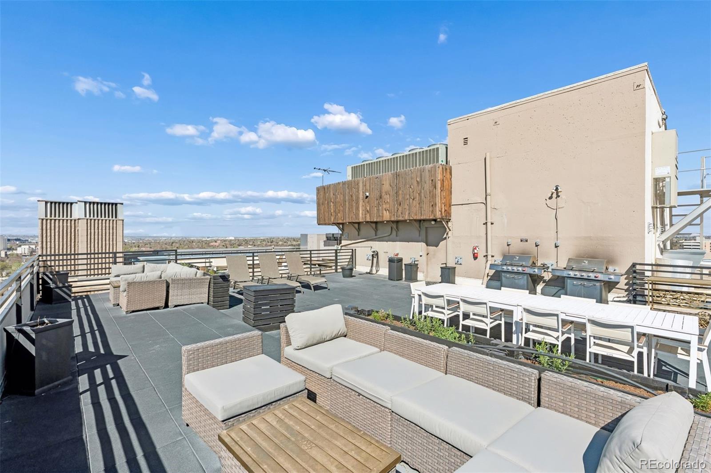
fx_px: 336
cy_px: 236
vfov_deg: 70.4
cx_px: 356
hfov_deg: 93.3
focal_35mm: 17
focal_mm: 17
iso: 400
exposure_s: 1/1250
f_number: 9
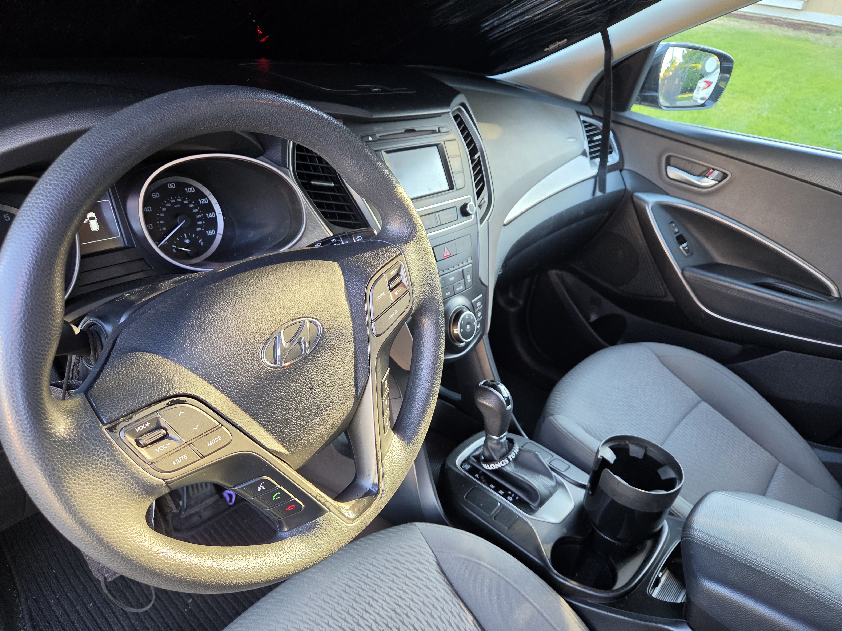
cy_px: 316
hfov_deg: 73.9
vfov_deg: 58.9
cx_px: 421
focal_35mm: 23
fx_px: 559
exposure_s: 1/180
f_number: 1.8
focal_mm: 5.4
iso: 200
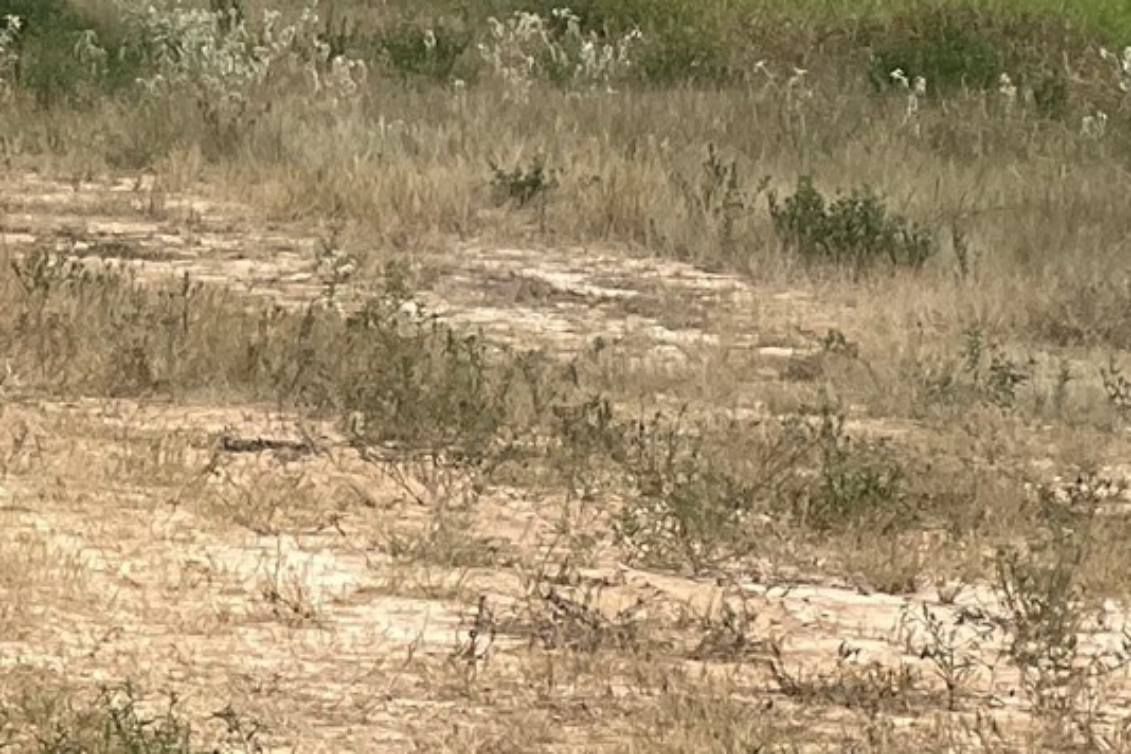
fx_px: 9644
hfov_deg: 6.6
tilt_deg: +0.3
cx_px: -881
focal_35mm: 307
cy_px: -462
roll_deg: +0.5
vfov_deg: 4.4
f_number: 2.8
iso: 32
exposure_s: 1/641
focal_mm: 9
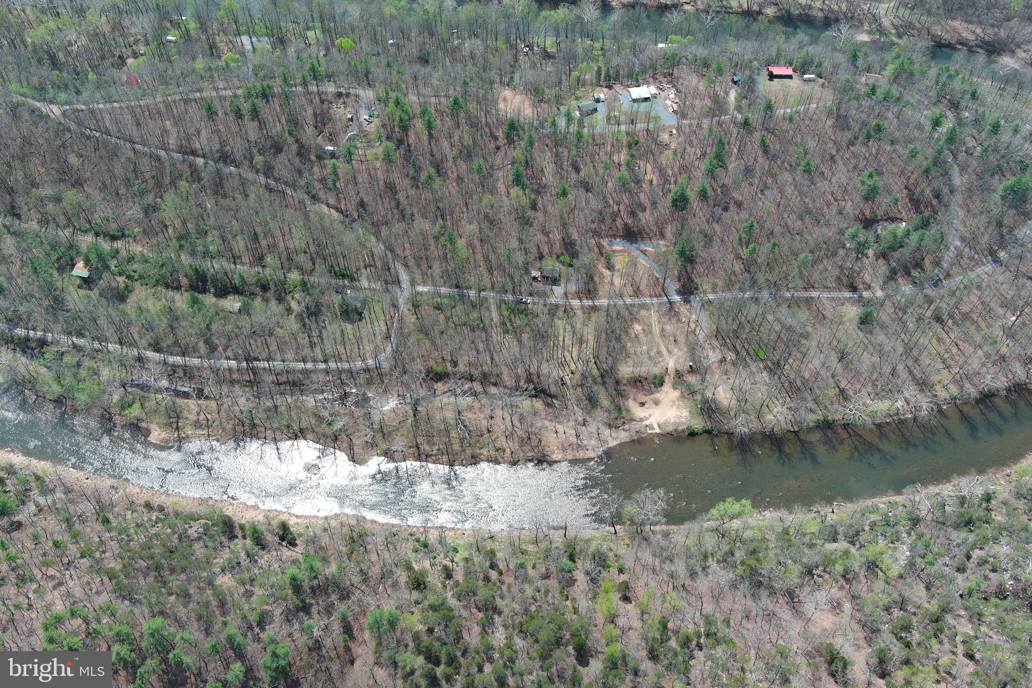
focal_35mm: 29
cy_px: 344
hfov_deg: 63.7
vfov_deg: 45.0
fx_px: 831
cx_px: 516
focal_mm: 10.57
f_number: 2.8
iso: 100
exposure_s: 1/608
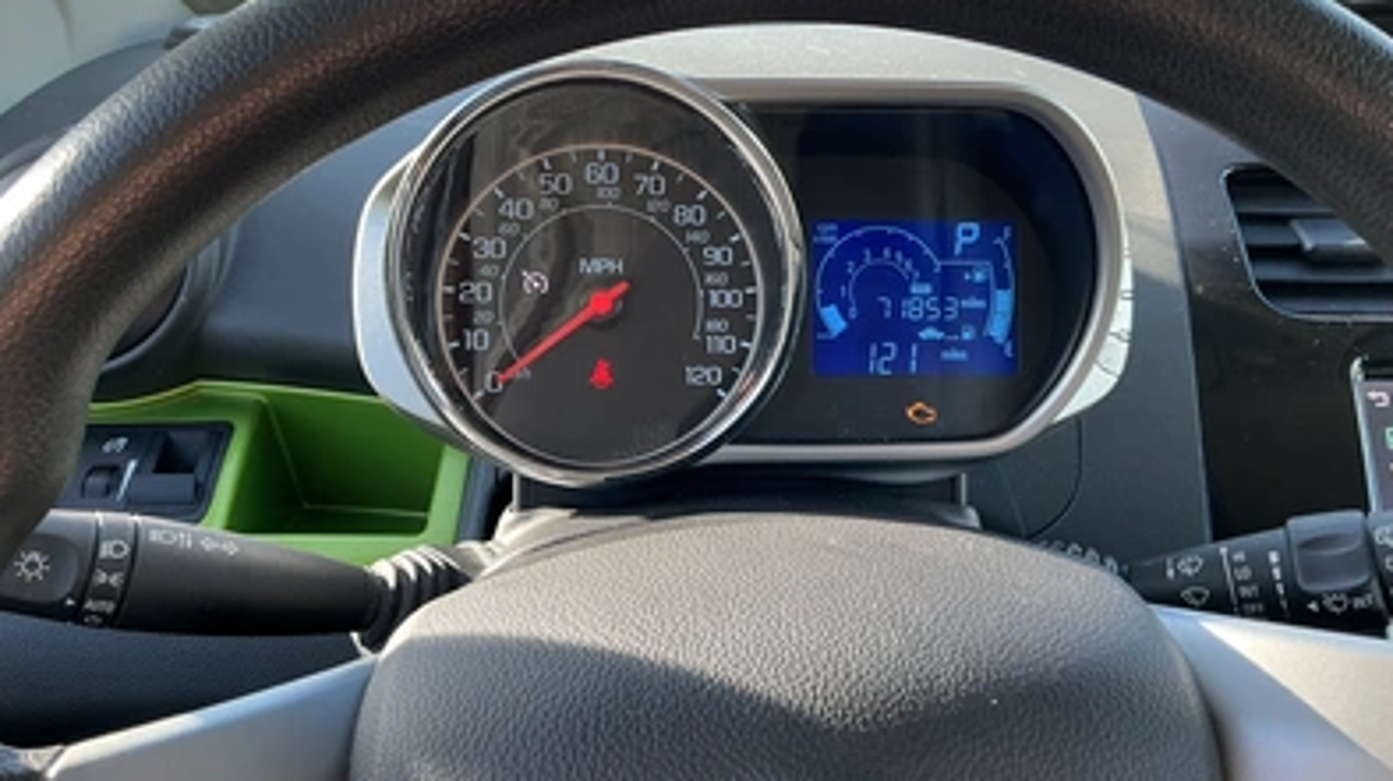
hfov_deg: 62.7
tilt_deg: -18.5
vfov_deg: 37.6
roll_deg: +0.8
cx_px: 704
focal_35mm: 31
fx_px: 1144
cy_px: 311
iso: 50
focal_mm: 3
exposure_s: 1/122
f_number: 1.8
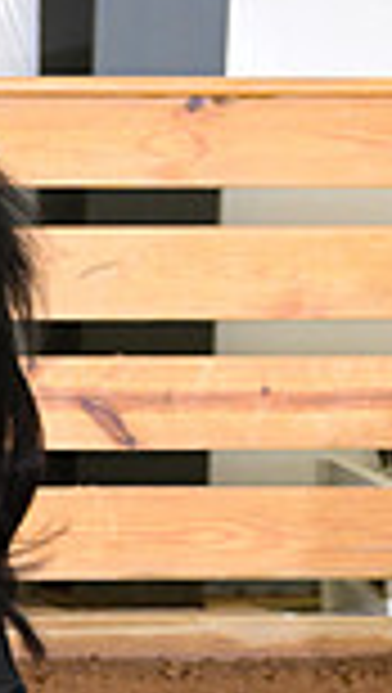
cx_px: -703
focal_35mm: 533
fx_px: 9817
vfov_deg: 4.0
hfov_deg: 2.3
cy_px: 178
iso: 2500
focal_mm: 135
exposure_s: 1/200
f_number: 5
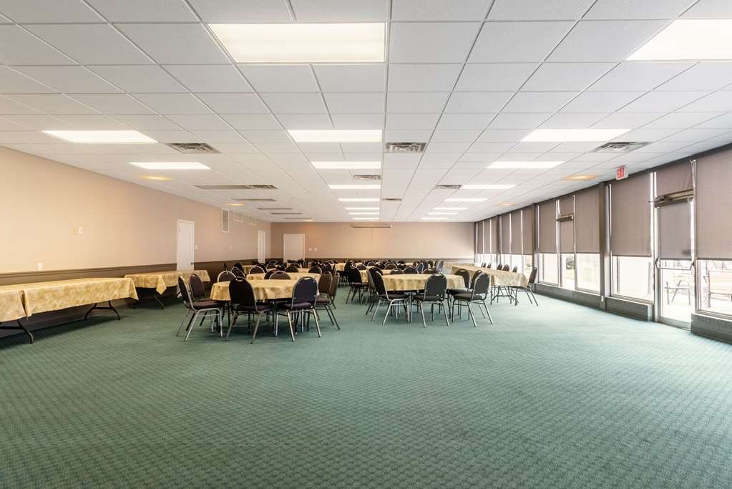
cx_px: 366
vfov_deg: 81.3
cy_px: 244
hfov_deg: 104.2
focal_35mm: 14
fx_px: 285
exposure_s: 1/60
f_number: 8
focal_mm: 14
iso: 400
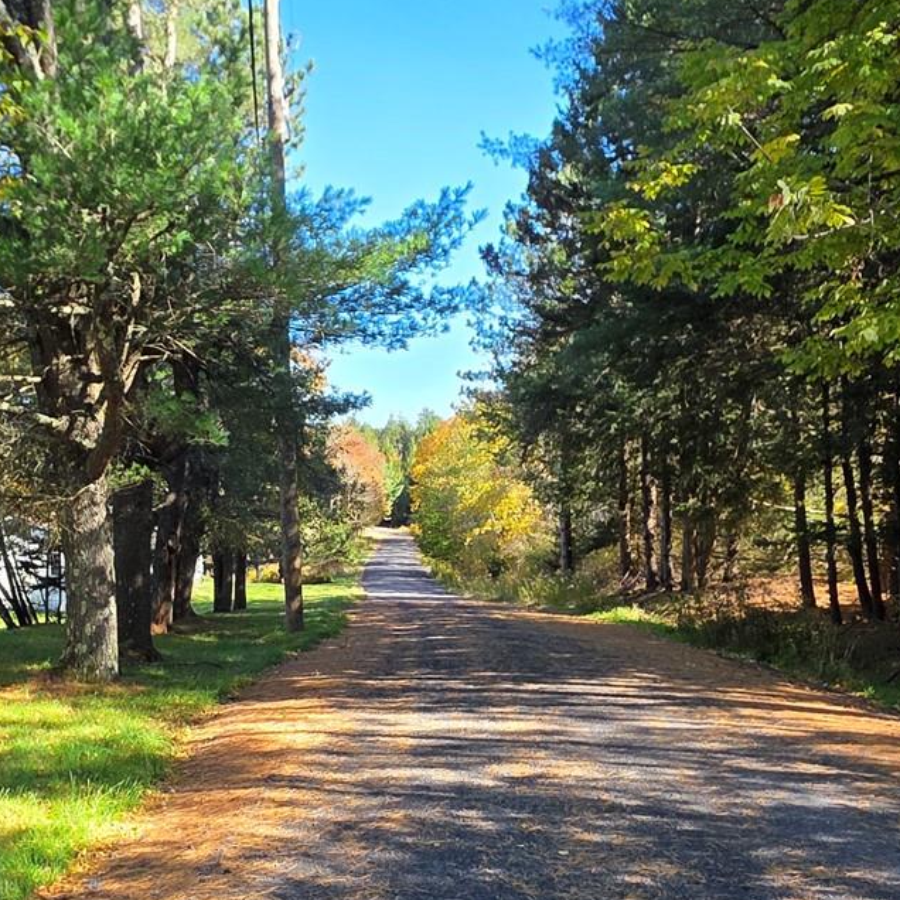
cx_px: 241
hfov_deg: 43.7
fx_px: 1088
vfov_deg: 44.6
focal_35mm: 37
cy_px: 556
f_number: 1.9
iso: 40
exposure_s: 1/348
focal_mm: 2.2
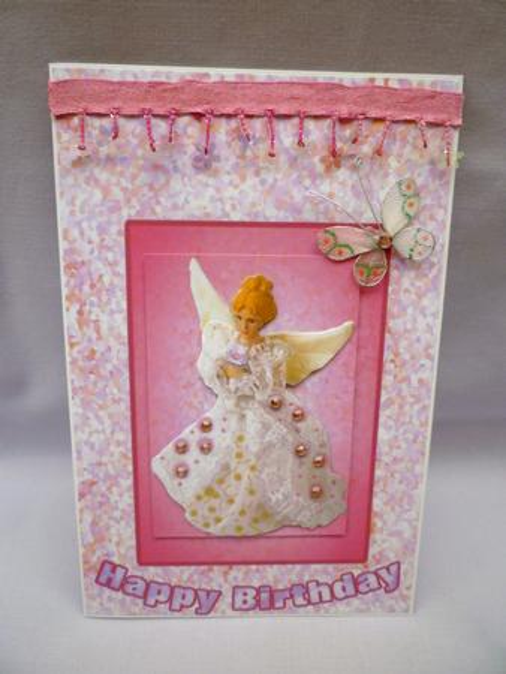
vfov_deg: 61.6
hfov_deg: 48.3
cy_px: 337
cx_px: 253
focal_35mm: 29
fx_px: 565
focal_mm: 5.2
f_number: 3.3
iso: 80
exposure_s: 1/40
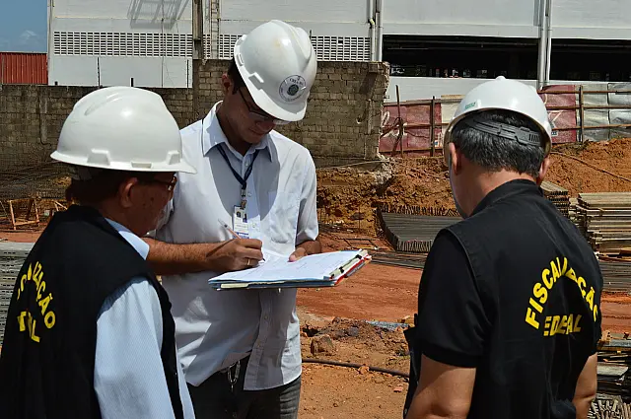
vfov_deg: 26.4
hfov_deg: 38.9
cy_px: 210
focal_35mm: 51
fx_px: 893
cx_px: 316
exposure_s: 1/500
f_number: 11
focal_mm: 34
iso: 160
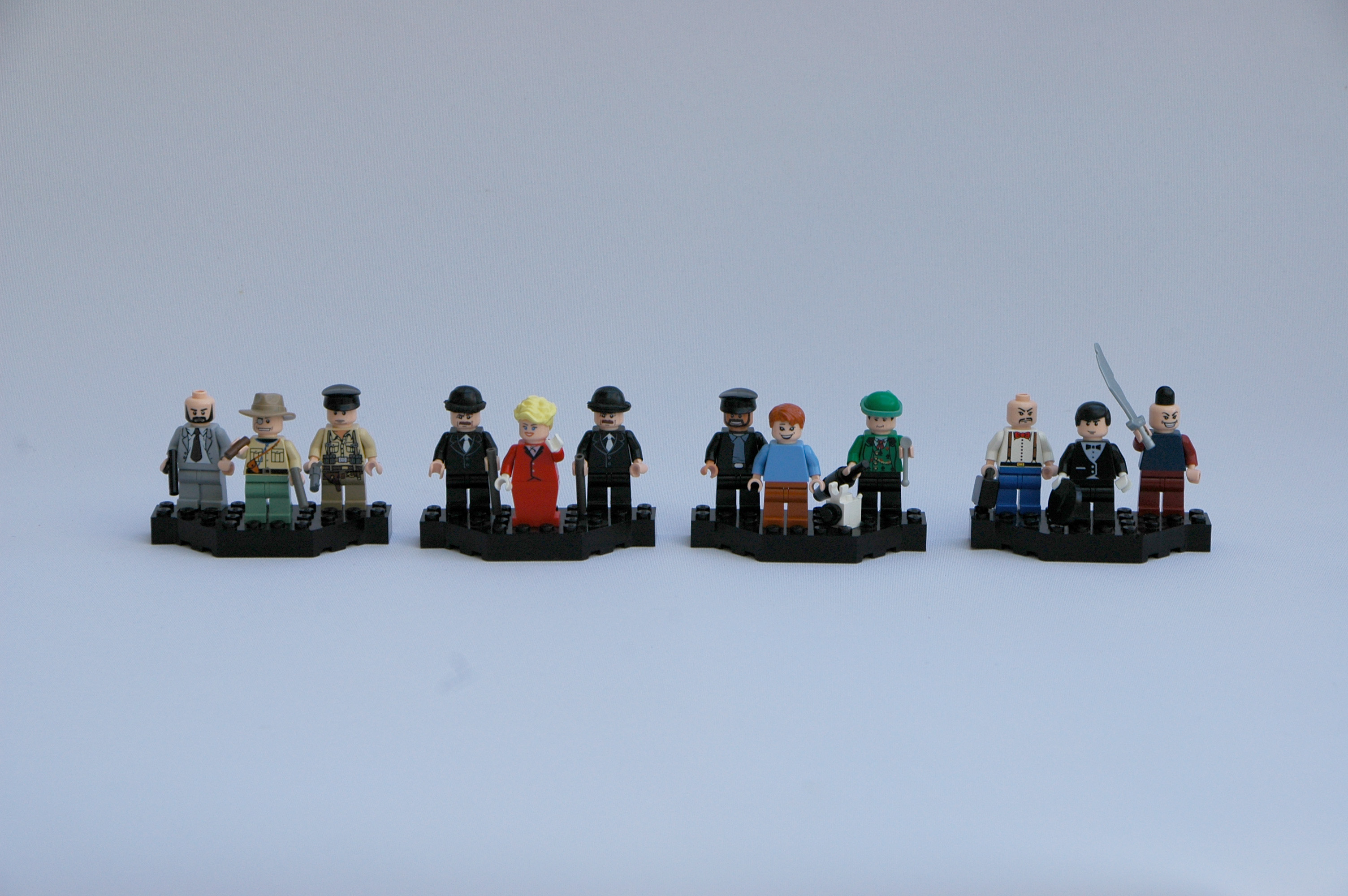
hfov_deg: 17.5
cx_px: 674
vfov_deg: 11.7
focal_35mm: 117
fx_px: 4377
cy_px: 448
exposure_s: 1/80
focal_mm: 78
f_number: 9
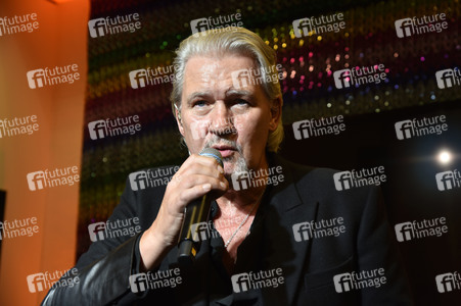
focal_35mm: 78
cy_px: 153
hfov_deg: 26.0
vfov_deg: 17.5
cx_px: 230
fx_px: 998
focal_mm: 78
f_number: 6.3
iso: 640
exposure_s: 1/125
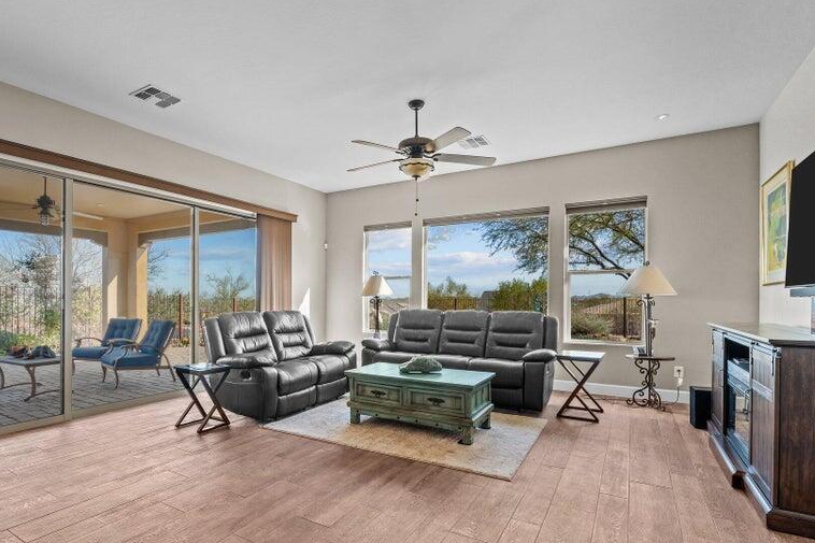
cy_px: 295
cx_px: 362
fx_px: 430
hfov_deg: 86.6
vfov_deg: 64.4
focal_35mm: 19
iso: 400
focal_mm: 15
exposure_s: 1/4
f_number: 8
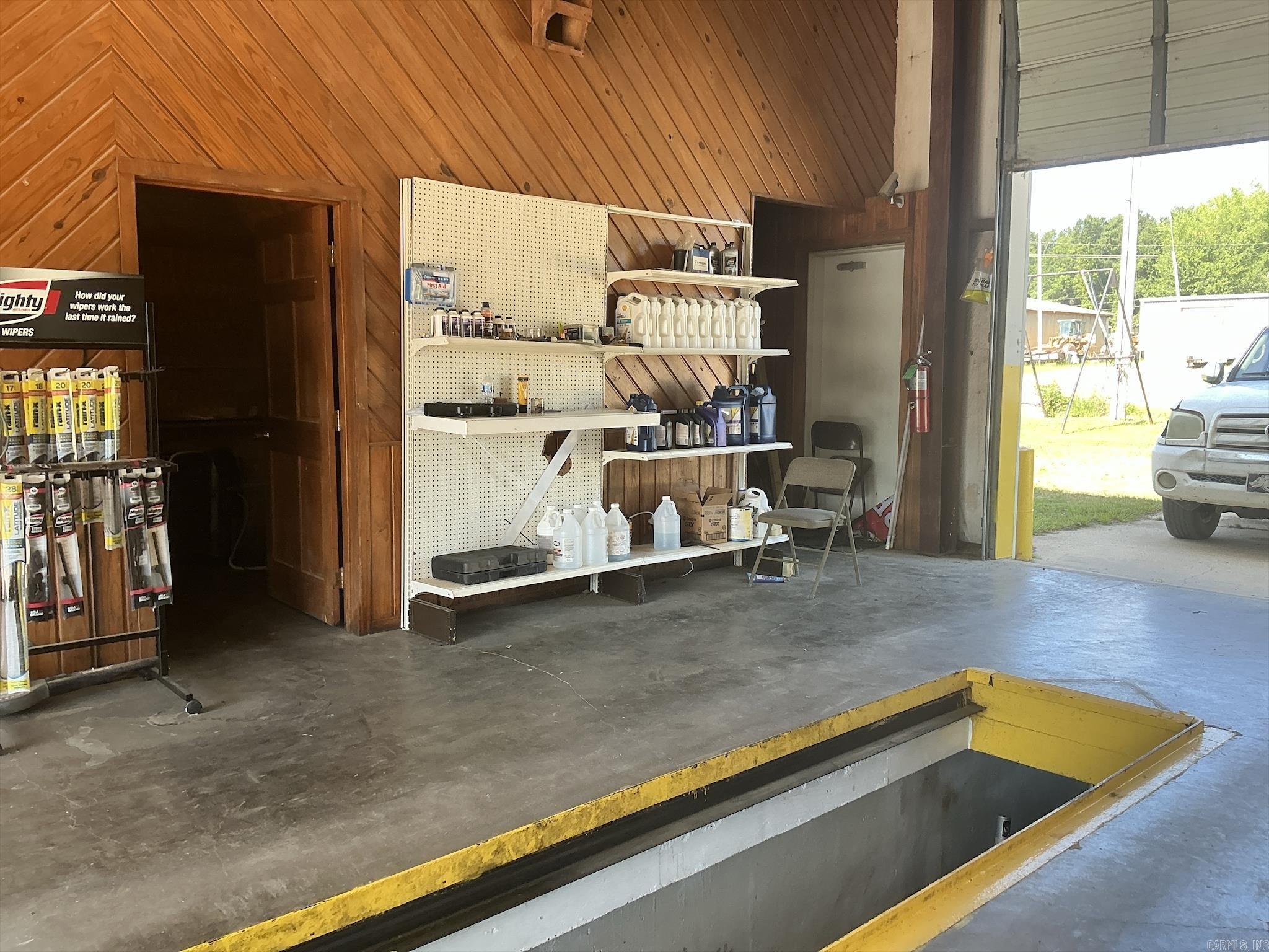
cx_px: 634
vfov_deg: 49.7
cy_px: 476
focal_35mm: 28
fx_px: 1026
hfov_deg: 63.4
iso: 40
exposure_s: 1/122
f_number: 1.8
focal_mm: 3
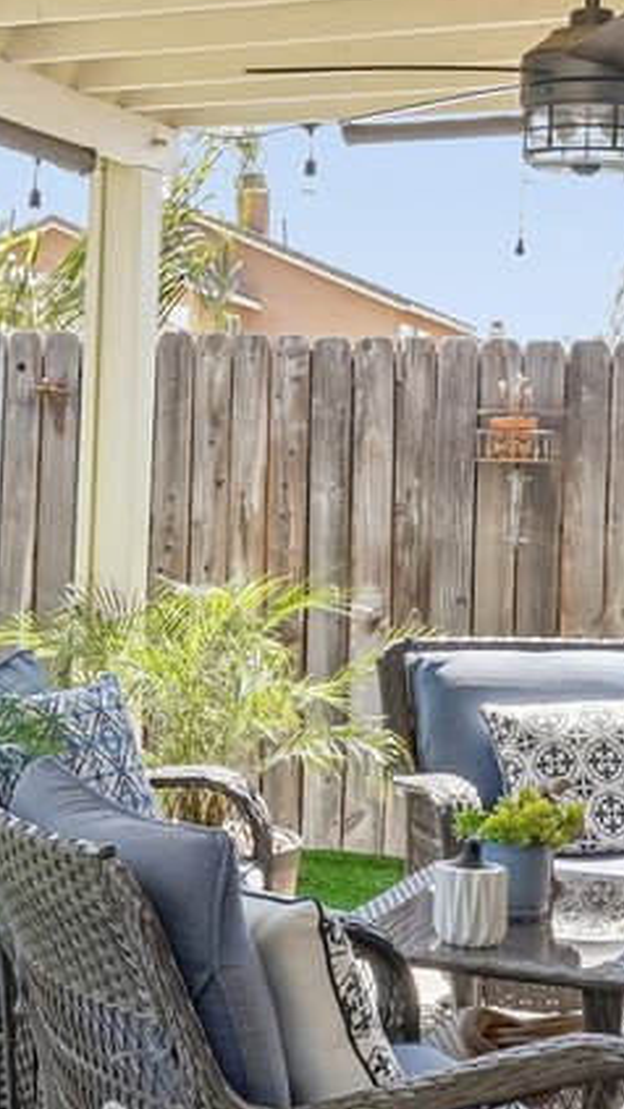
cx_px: -26
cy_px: 321
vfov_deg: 31.5
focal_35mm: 66
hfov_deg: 17.7
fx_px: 1941
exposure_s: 1/80
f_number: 8
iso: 100
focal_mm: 13
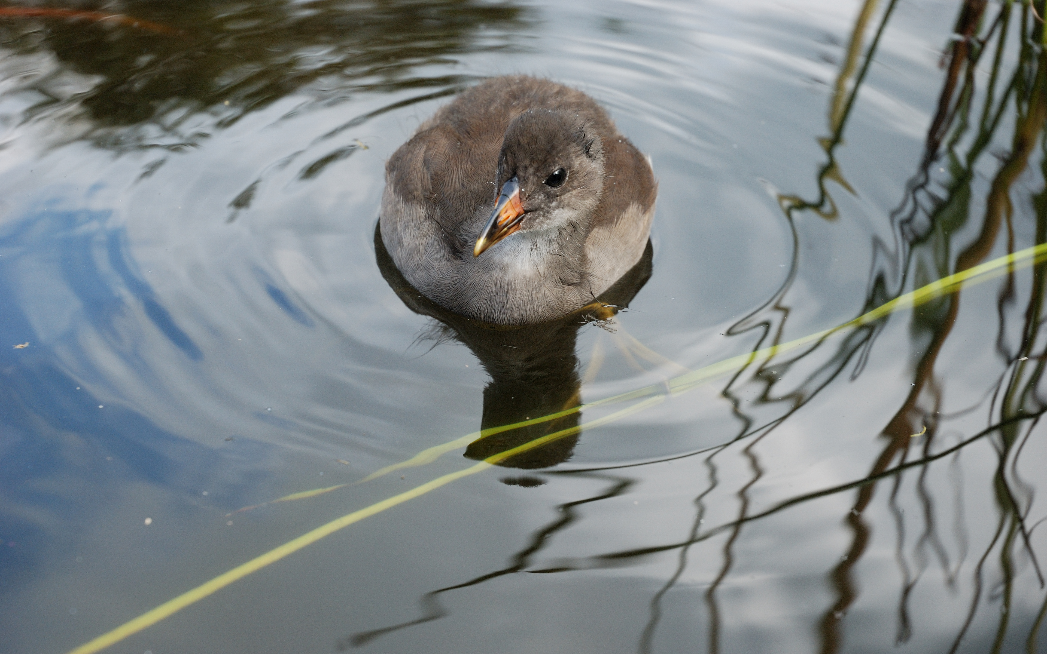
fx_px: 2112
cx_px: 523
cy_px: 345
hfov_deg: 27.8
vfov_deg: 17.6
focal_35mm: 74
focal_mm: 48
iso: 320
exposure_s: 1/160
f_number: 6.3
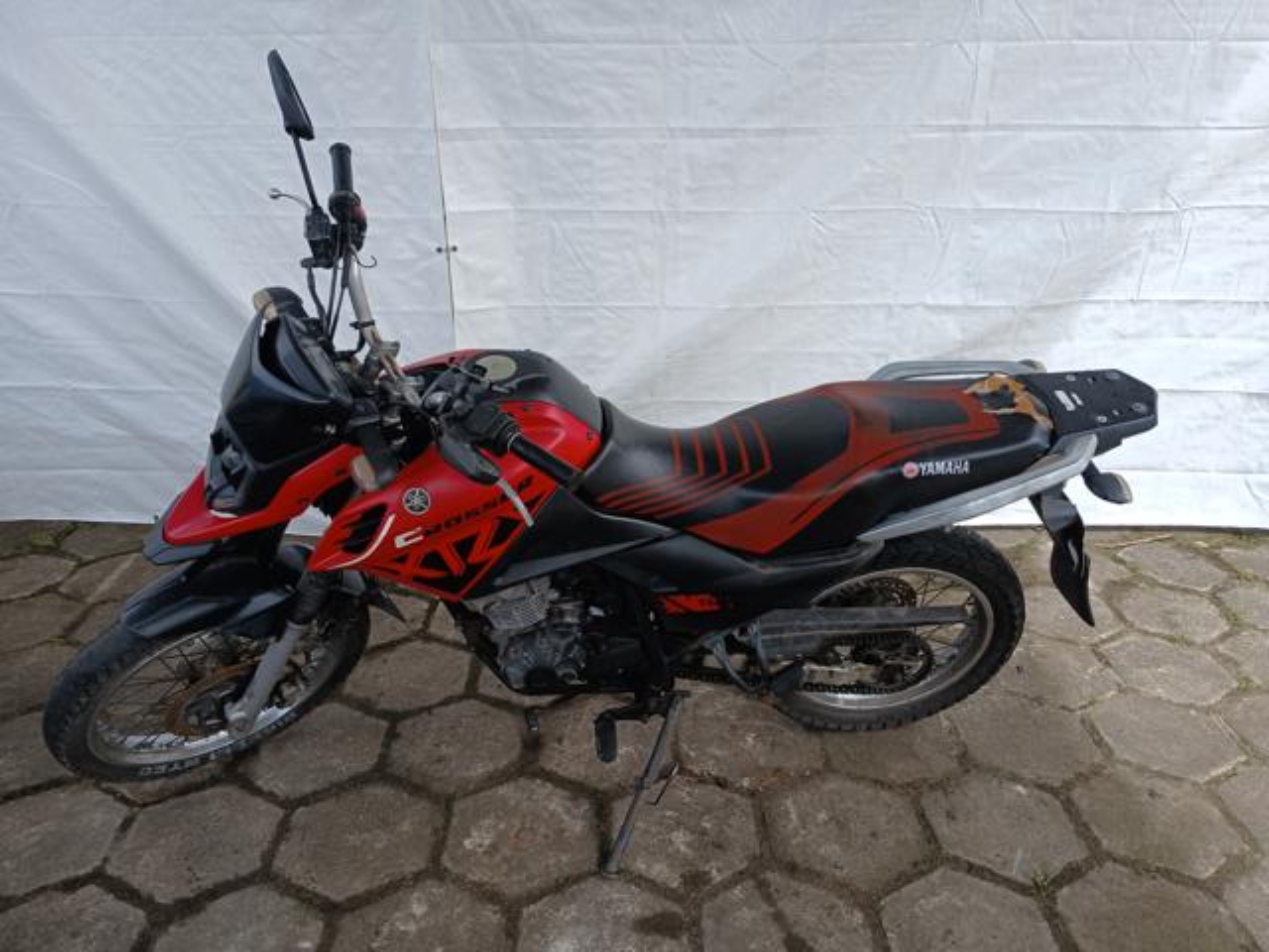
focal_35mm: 26
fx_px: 953
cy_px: 476
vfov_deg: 53.1
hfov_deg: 67.3
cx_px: 634
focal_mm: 3.98
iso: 20
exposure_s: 1/241
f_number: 1.8
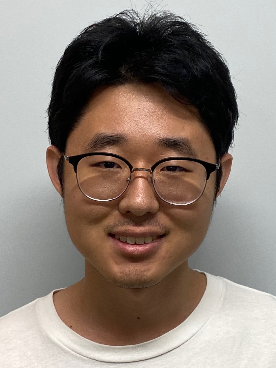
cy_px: 184
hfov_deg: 53.0
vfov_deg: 67.3
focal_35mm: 26
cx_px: 138
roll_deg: -0.3
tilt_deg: -1.5
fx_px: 276
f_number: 1.8
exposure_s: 1/60
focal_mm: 4.25
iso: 64
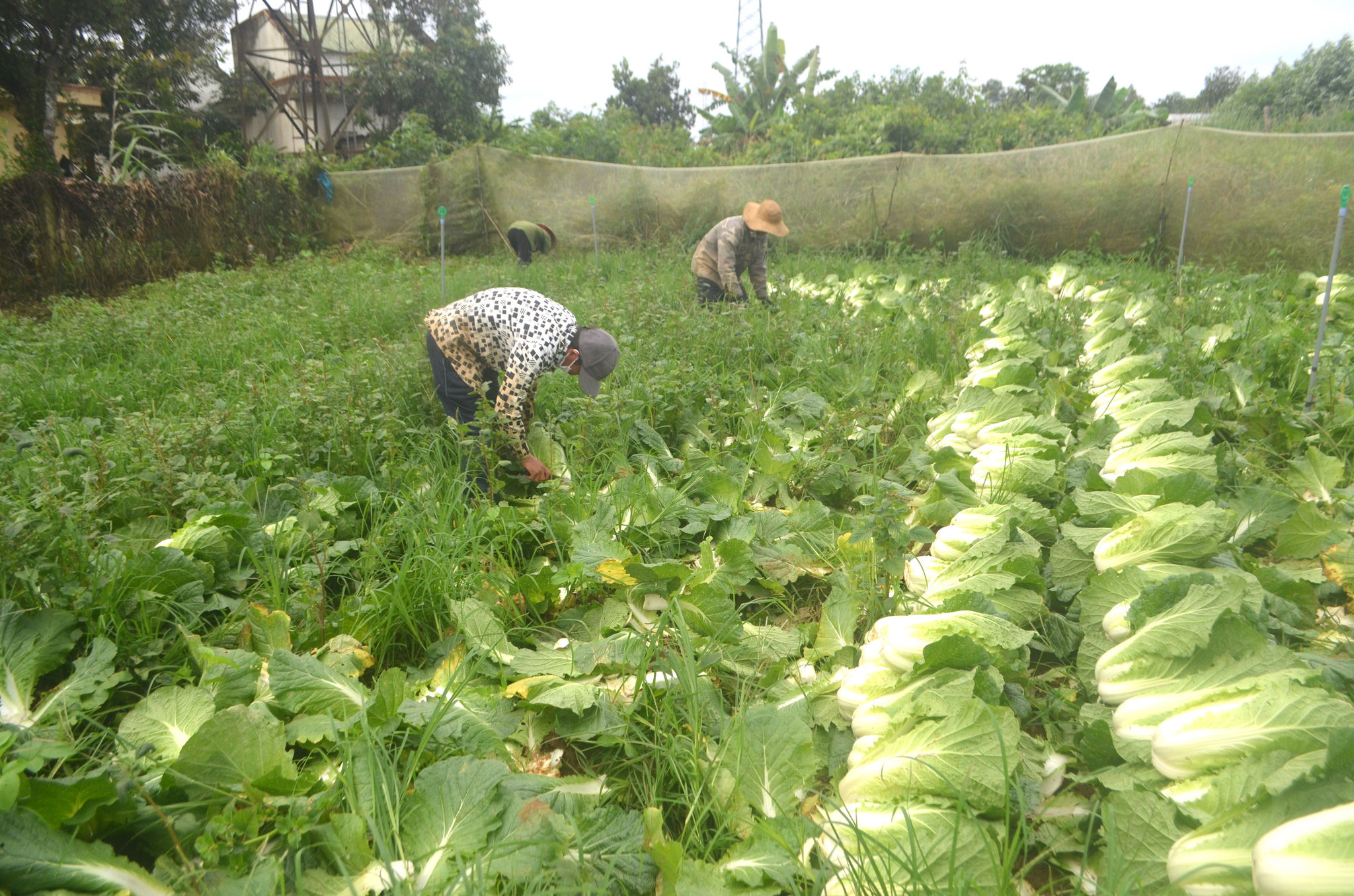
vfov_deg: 43.4
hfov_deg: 62.0
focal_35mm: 30
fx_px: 1126
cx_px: 677
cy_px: 448
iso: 400
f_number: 5
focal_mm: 20
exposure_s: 1/1250
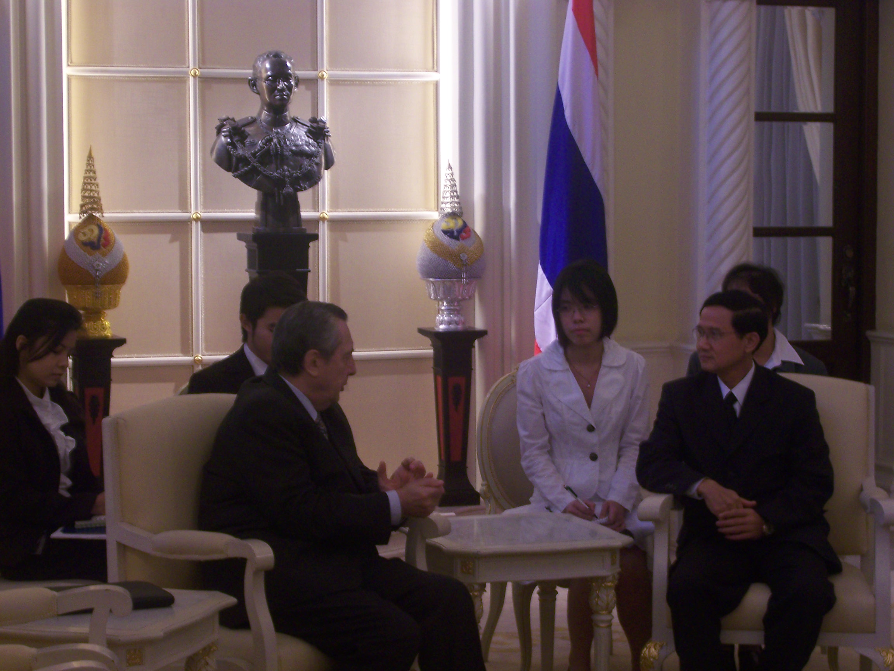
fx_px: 2247
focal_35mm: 87
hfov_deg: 22.5
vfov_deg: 17.0
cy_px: 336
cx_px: 447
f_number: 4.3
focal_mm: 14.5
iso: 160
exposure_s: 1/8
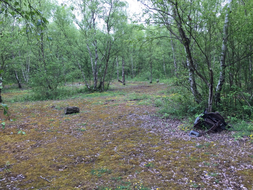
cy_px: 95
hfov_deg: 61.7
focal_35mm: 29
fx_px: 212
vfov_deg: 48.2
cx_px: 126
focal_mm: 4.15
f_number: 2.2
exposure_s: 1/119
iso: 32
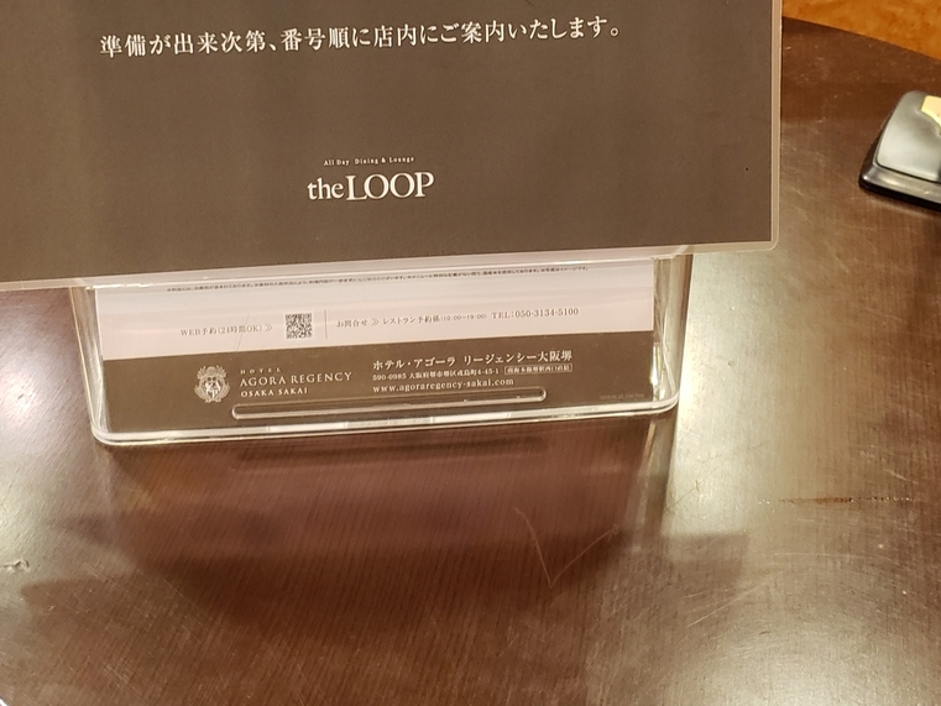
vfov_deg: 34.2
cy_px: 156
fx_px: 1115
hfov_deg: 45.6
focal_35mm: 41
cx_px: 394
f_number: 1.5
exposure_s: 1/24
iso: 250
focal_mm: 4.3
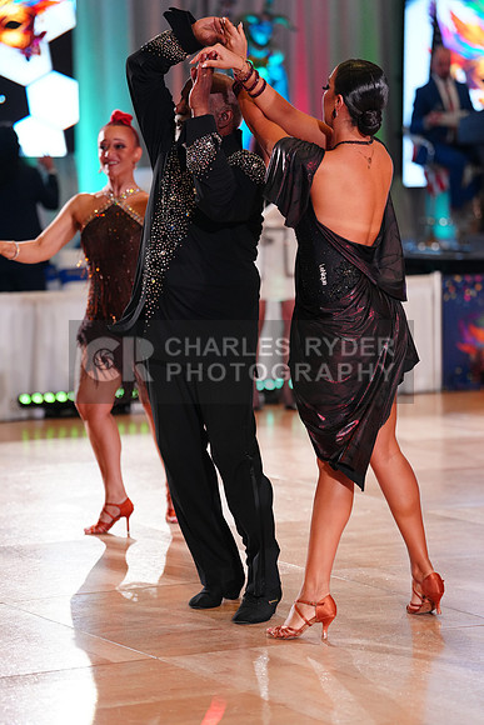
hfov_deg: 11.5
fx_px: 2398
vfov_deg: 17.2
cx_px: 242
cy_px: 362
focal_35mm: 119
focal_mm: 119
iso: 2000
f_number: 2.8
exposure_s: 1/640
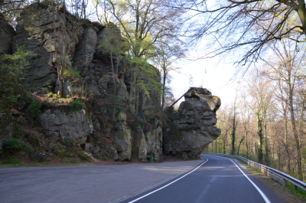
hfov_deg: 67.5
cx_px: 153
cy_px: 102
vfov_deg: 47.7
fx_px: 229
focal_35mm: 27
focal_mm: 18
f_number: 5.6
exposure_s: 1/125
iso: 200
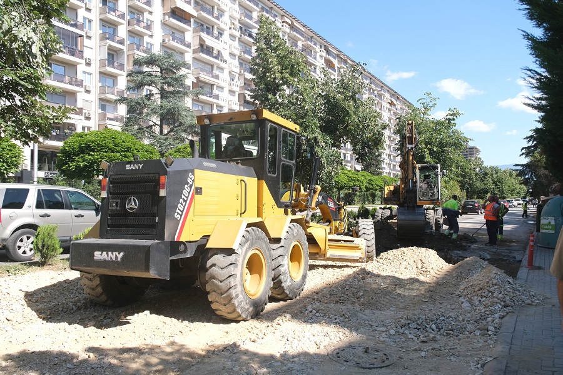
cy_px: 188
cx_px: 282
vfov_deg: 43.6
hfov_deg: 61.9
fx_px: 469
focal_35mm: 30
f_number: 4.5
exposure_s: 1/550
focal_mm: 19.7
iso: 160
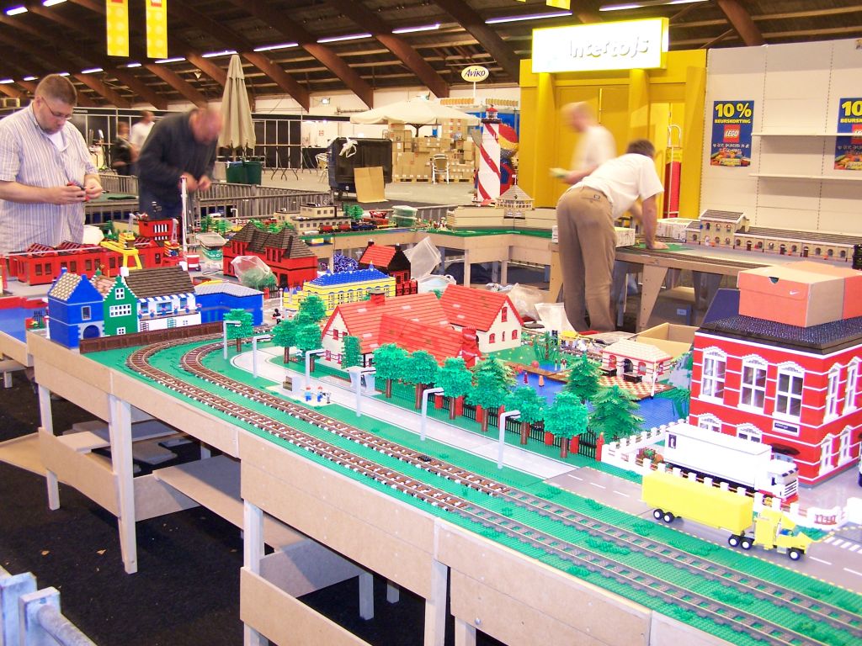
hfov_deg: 49.0
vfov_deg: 37.7
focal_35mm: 38
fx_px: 946
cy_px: 323
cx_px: 431
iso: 140
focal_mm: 6.3
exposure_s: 1/6
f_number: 2.8
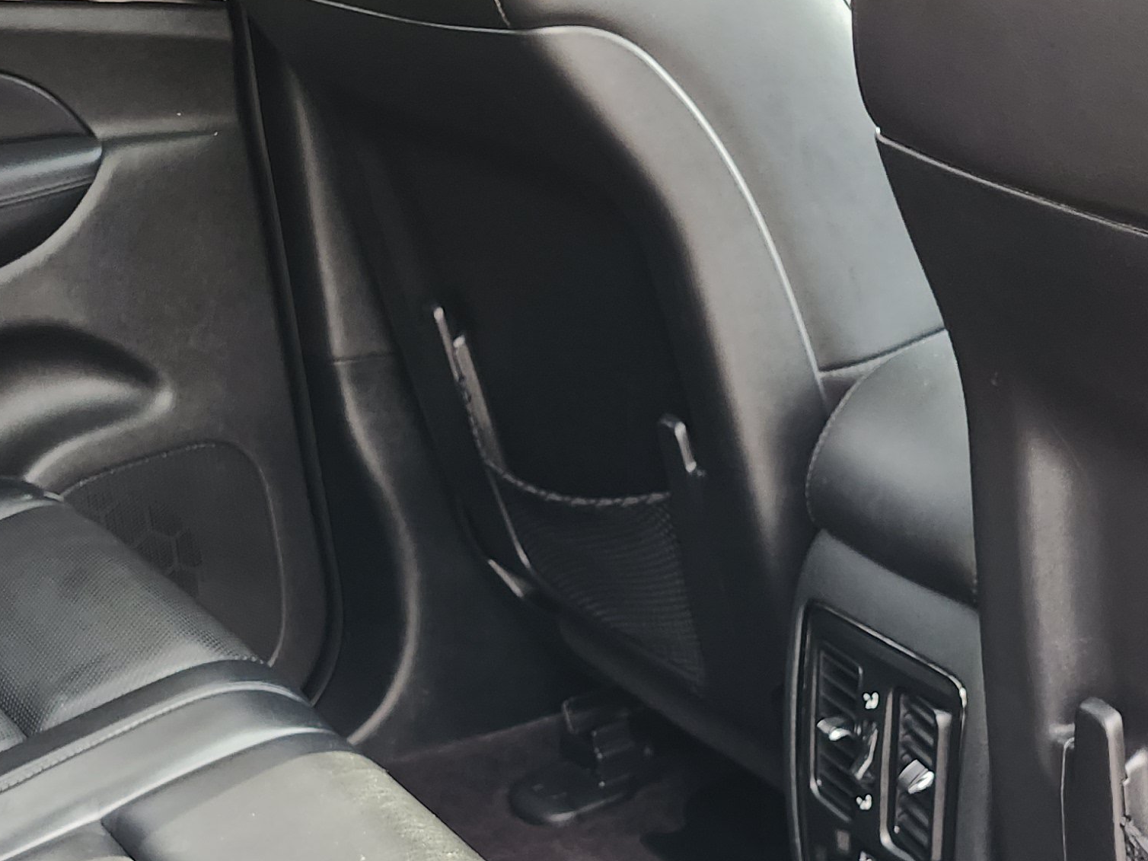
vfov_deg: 22.5
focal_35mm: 61
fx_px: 2023
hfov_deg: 31.6
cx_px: 649
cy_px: 974
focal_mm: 5.54
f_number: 1.8
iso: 160
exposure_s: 1/120
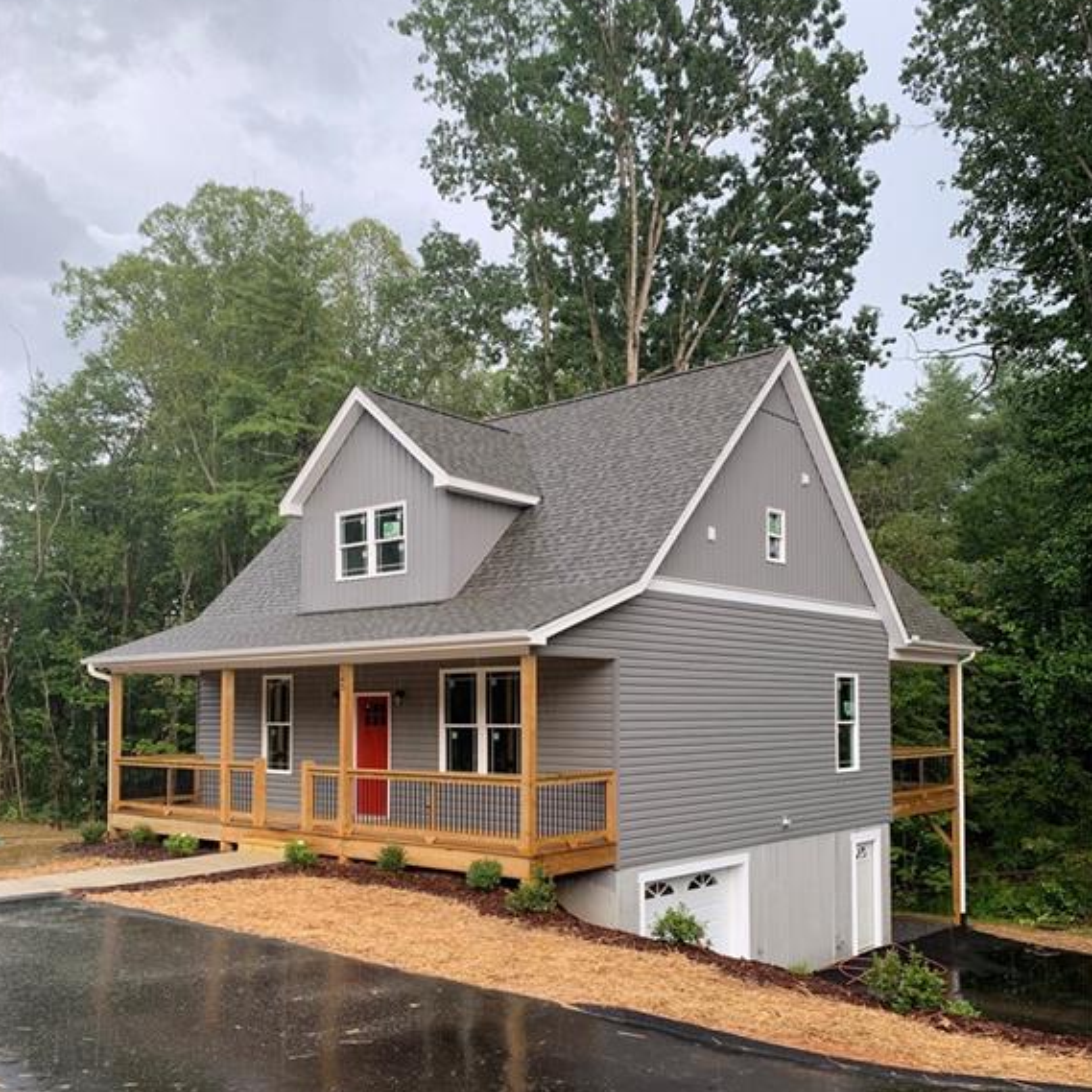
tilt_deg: +2.1
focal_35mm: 31
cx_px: 543
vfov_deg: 52.0
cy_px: 677
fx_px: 1106
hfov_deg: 52.5
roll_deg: +0.0
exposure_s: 1/122
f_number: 1.8
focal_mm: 4.25
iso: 32
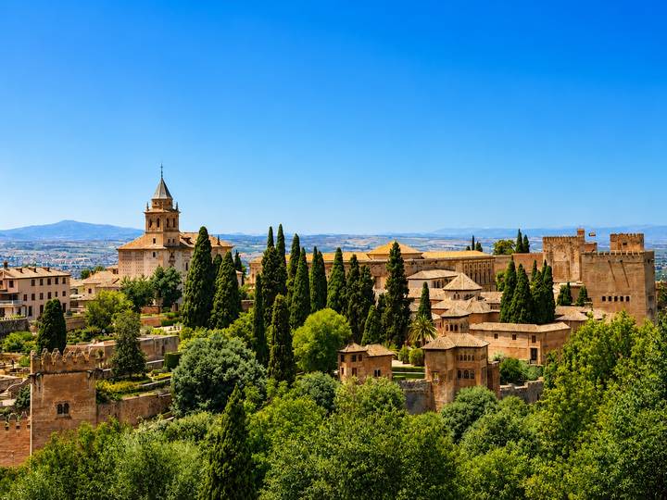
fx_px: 829
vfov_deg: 33.6
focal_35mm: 43
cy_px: 250
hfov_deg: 43.9
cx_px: 334
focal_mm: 6.76
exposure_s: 1/5618
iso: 64
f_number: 1.8
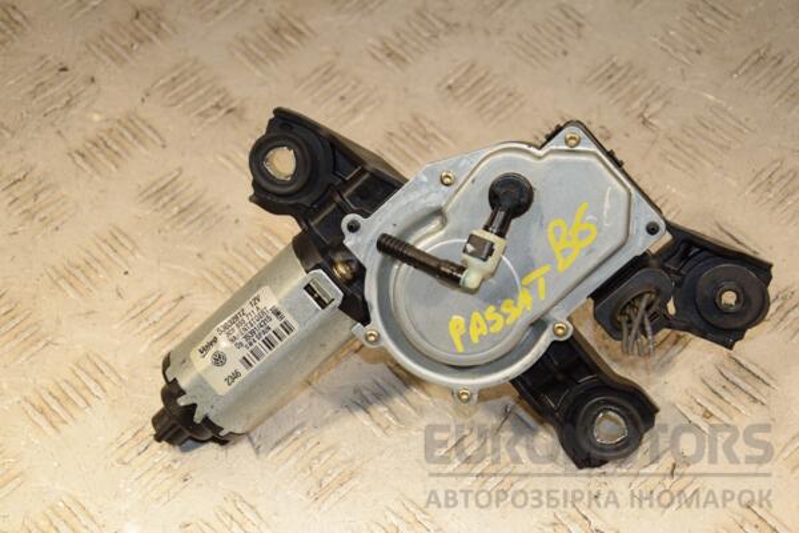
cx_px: 400
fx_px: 1664
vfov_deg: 18.2
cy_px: 266
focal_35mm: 75
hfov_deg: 27.0
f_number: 6.3
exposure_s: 1/200
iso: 800
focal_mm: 50
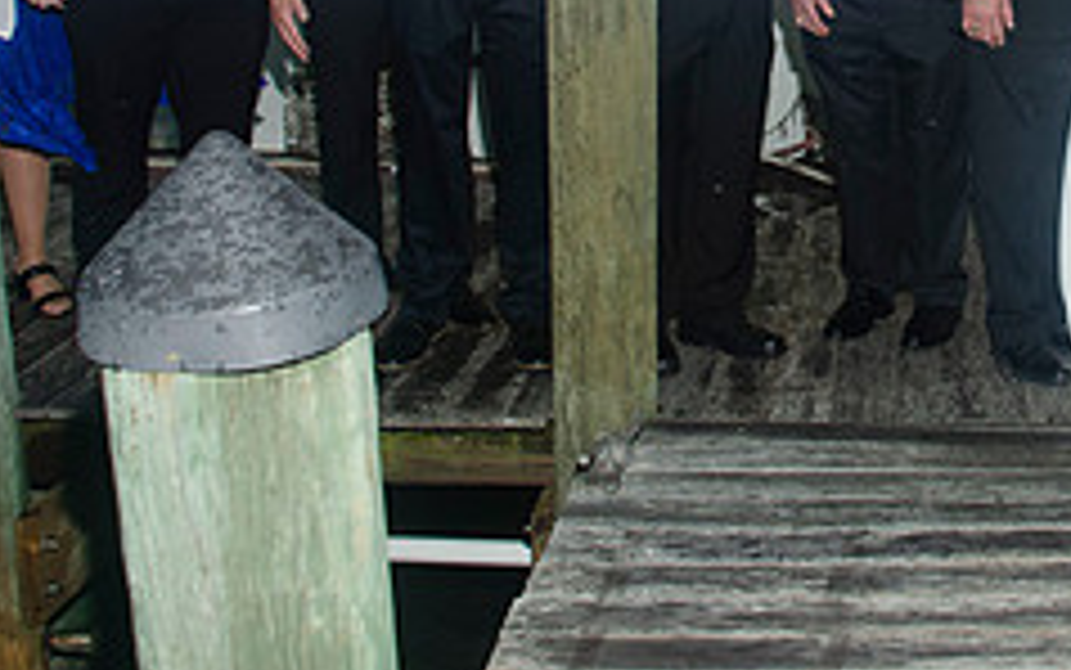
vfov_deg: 18.6
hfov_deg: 29.2
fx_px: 1957
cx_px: 994
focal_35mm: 67
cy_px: -85
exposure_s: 1/30
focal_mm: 18
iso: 400
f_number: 5
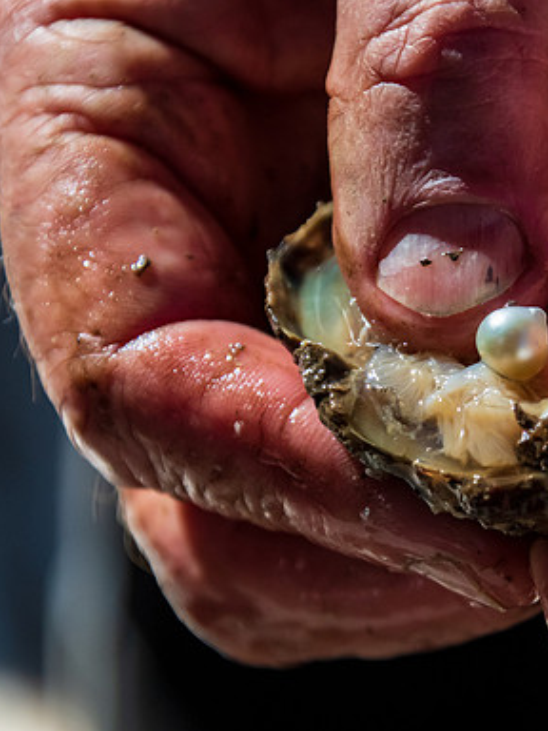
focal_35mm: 315
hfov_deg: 4.7
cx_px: 466
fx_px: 6649
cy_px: 366
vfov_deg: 6.3
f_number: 6.3
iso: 640
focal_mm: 145
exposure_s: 1/4000
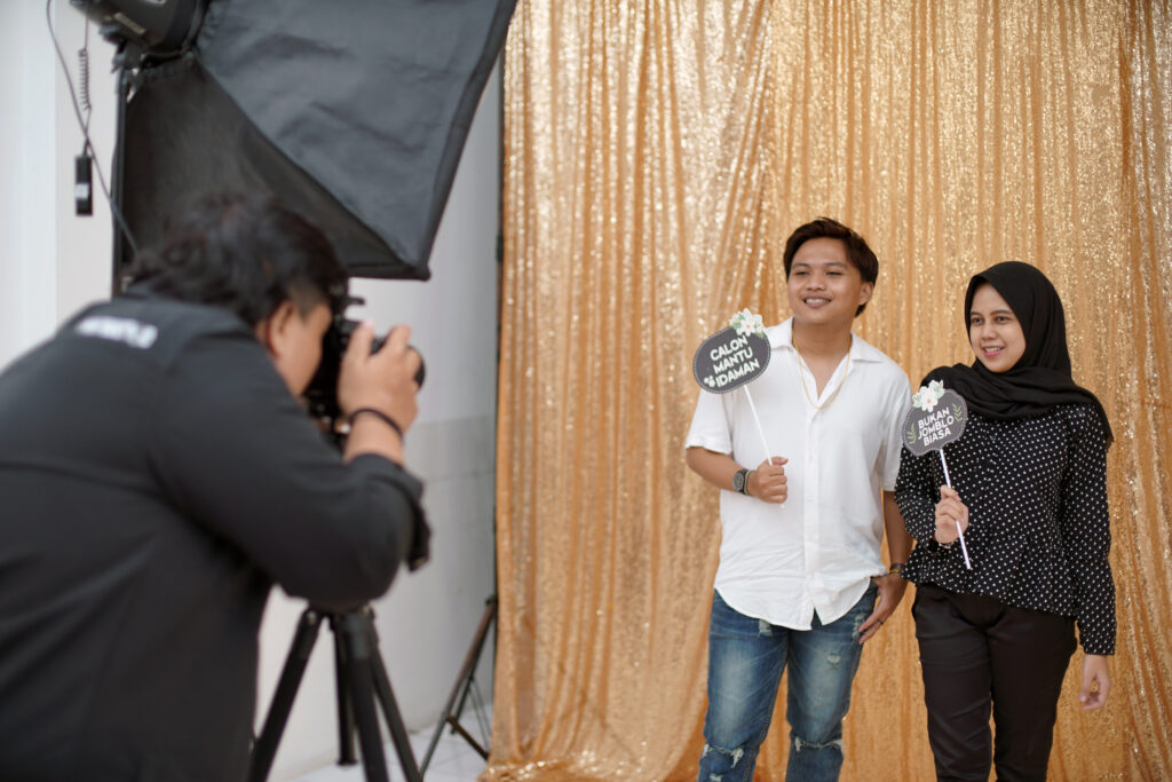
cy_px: 391
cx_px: 586
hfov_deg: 39.6
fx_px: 1628
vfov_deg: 27.0
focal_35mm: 50
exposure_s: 1/160
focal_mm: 50
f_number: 2
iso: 200
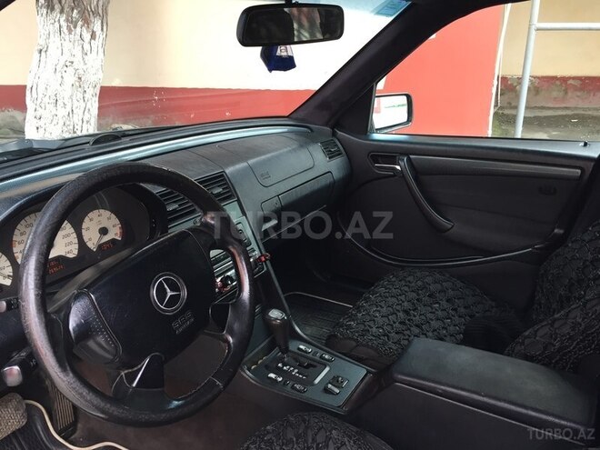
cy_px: 225
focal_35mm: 29
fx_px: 503
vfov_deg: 48.2
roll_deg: +0.7
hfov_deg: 61.7
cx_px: 300
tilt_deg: -20.2
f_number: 2.2
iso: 32
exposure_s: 1/33
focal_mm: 4.15
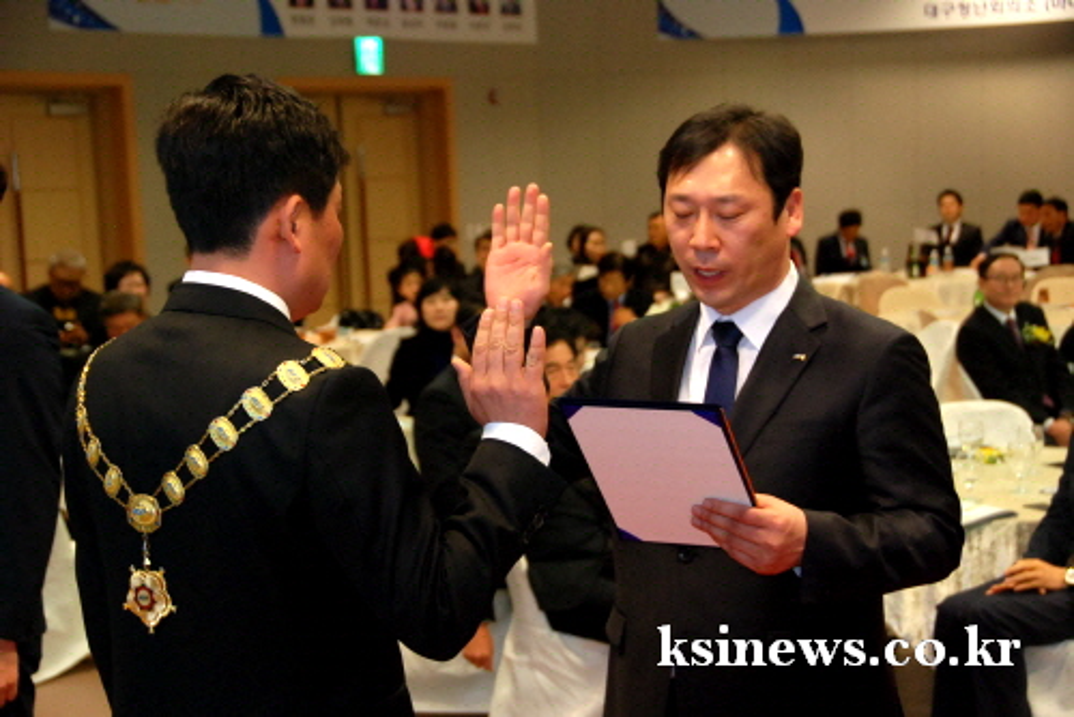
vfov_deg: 18.2
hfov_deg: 27.0
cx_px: 537
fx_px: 2239
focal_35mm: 75
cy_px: 358
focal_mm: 50
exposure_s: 1/60
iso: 1000
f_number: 5
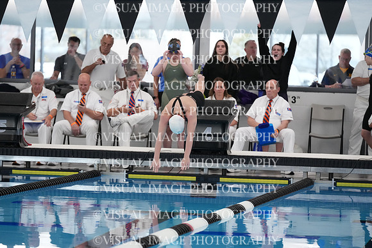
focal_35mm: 200
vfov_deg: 6.9
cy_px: 124
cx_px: 186
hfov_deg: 10.3
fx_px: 2067
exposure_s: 1/1250
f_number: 4
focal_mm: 200
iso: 6400
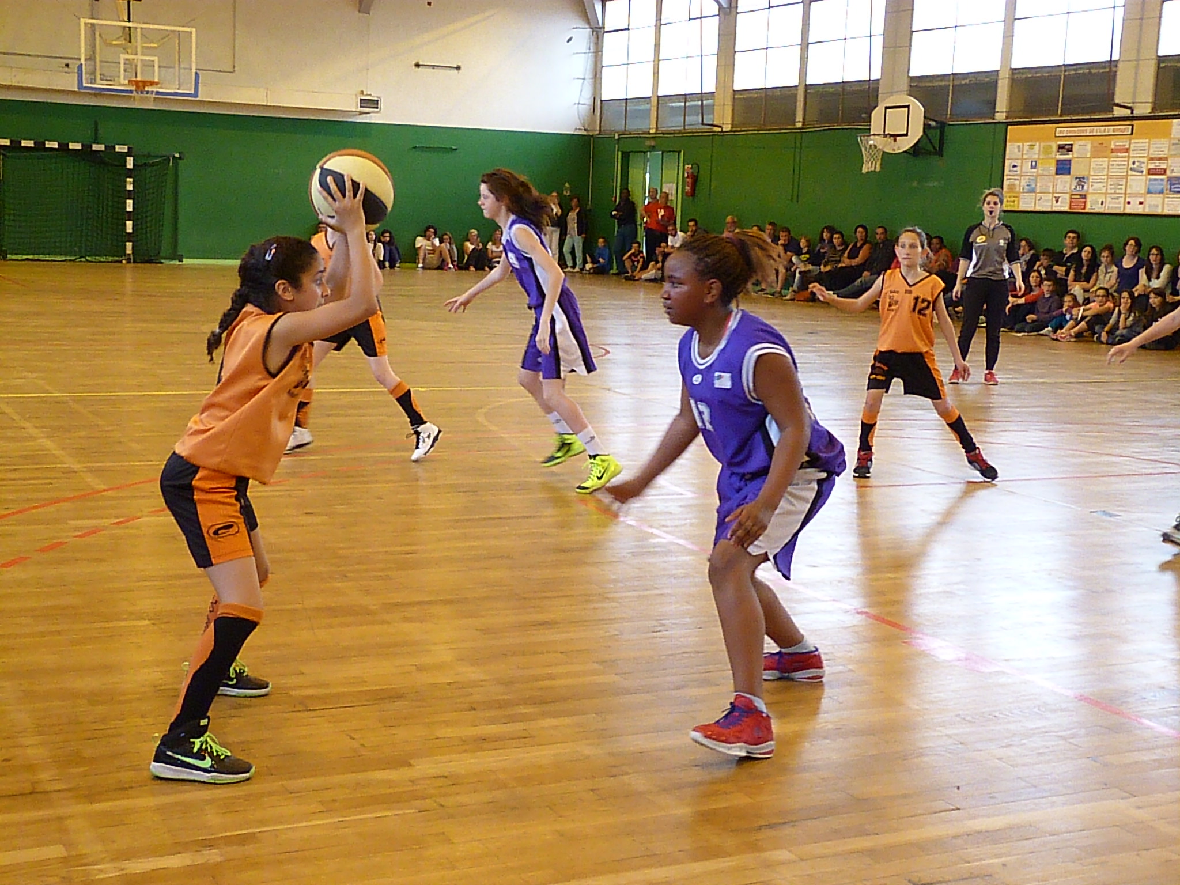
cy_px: 442
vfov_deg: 29.1
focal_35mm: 50
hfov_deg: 38.2
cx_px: 590
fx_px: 1704
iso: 800
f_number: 4
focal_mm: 9
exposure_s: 1/125
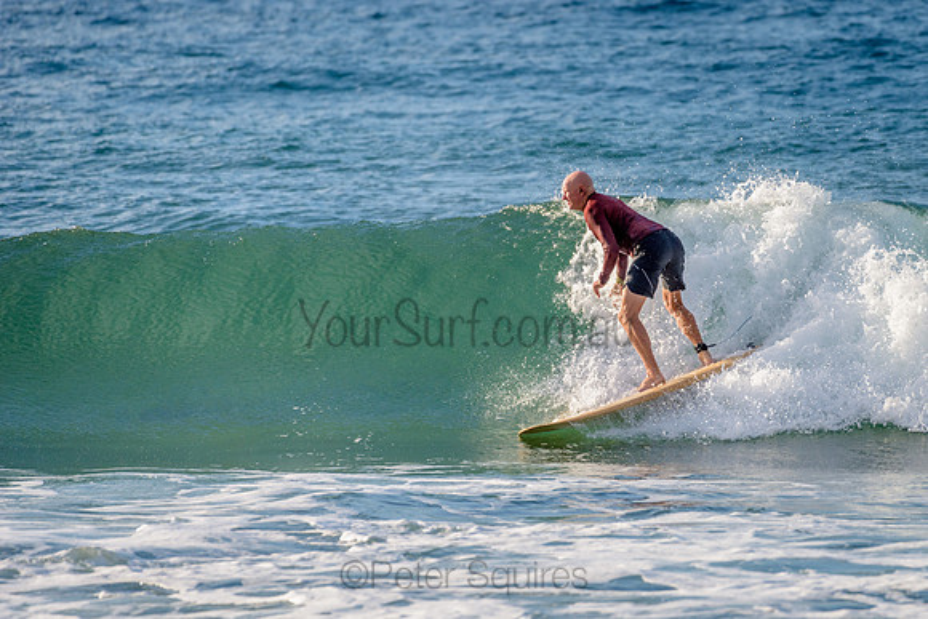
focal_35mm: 613
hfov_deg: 3.4
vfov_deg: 2.2
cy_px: 315
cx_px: 569
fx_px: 15804
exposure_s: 1/1250
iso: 220
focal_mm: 500
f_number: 5.6
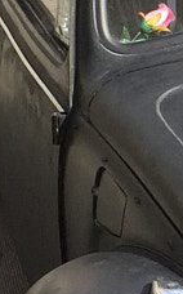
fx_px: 1728
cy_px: 175
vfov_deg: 9.7
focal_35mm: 216
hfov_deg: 5.8
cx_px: 430
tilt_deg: -16.6
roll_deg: -4.2
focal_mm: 4.15
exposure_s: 1/1647
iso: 32
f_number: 2.2
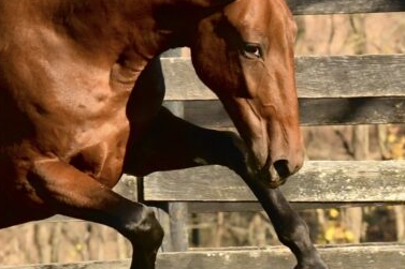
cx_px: 5
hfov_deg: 2.5
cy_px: 171
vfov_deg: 1.7
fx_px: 9164
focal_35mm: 815
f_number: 10
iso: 1600
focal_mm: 200
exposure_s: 1/1000
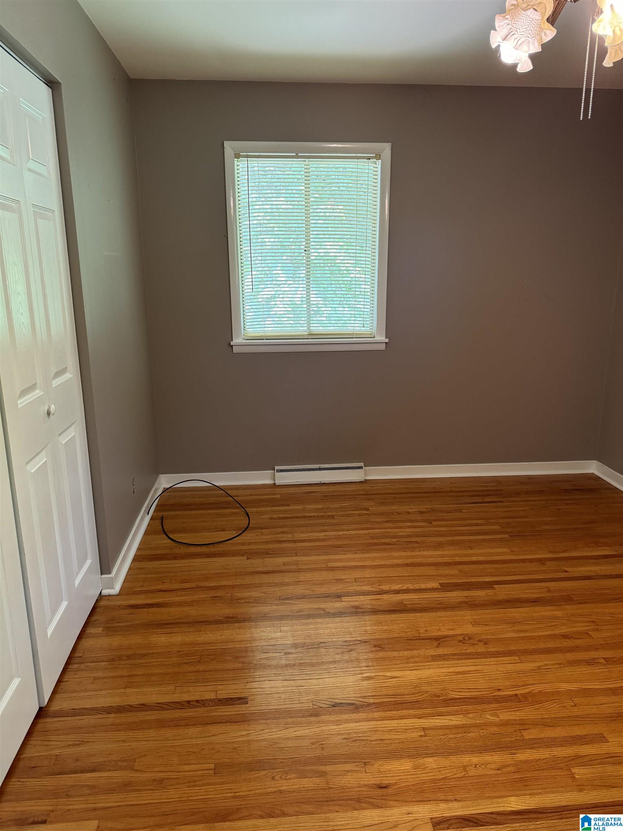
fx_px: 576
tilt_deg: -12.6
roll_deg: +1.4
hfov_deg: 56.8
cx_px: 312
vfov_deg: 71.6
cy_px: 416
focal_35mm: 24
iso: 320
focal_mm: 6.76
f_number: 1.78
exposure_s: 1/60
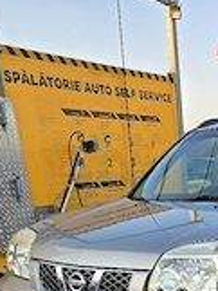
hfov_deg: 24.2
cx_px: 231
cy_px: 356
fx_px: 478
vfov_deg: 28.9
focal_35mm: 57
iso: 25
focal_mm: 6.3
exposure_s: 1/182
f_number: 1.7
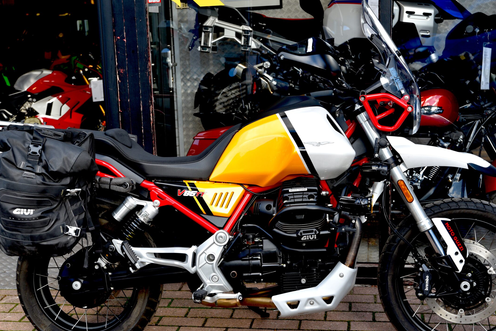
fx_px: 799
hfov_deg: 34.5
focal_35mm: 58
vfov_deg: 23.4
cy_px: 182
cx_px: 246
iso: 200
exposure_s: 1/100
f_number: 5
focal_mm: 48
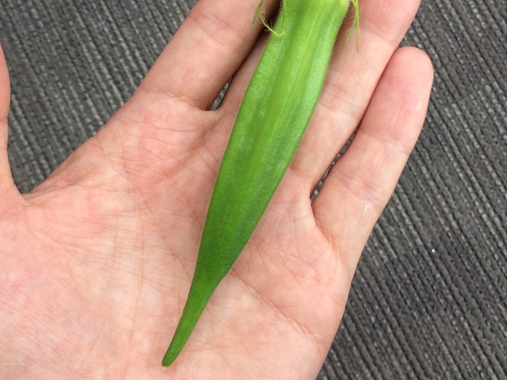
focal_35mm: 45
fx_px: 659
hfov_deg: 41.8
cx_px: 190
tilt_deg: -83.4
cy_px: 123
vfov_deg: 31.9
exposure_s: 1/60
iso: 40
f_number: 2.2
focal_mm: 4.15
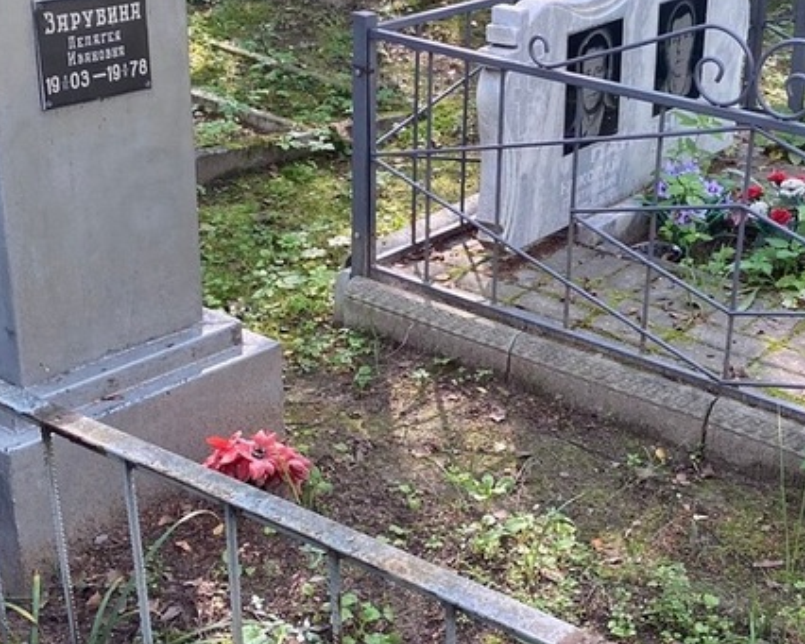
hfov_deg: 30.9
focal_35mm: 61
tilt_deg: -21.4
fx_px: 1454
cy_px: 297
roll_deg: -0.8
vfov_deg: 25.0
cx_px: 491
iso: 100
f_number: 1.8
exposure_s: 1/121
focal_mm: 4.25
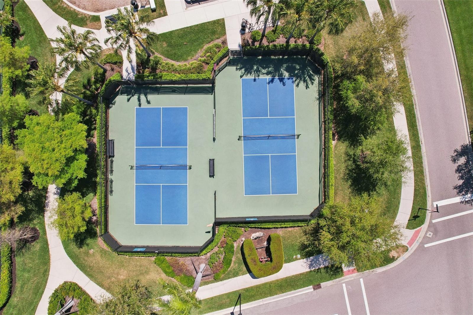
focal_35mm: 22
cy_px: 158
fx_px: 289
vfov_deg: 57.2
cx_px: 236
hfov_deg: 78.6
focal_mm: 8.4
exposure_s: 1/400
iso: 140
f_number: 2.8
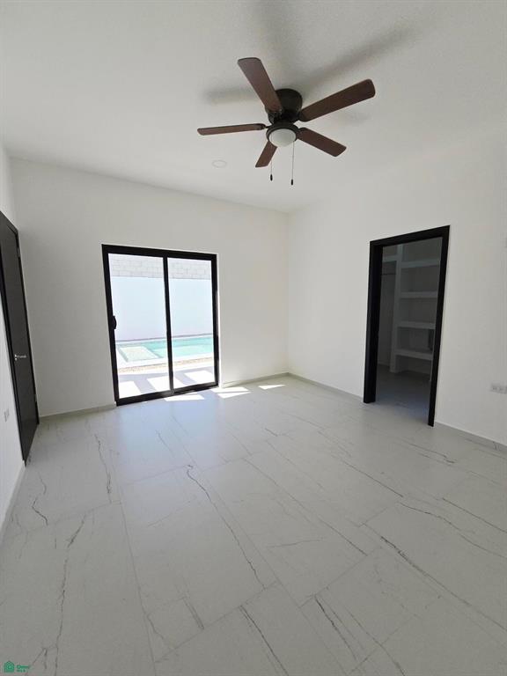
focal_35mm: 13
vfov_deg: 106.2
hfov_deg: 89.9
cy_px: 338
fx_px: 254
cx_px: 254
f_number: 2.2
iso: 125
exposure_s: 1/2000
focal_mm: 2.2
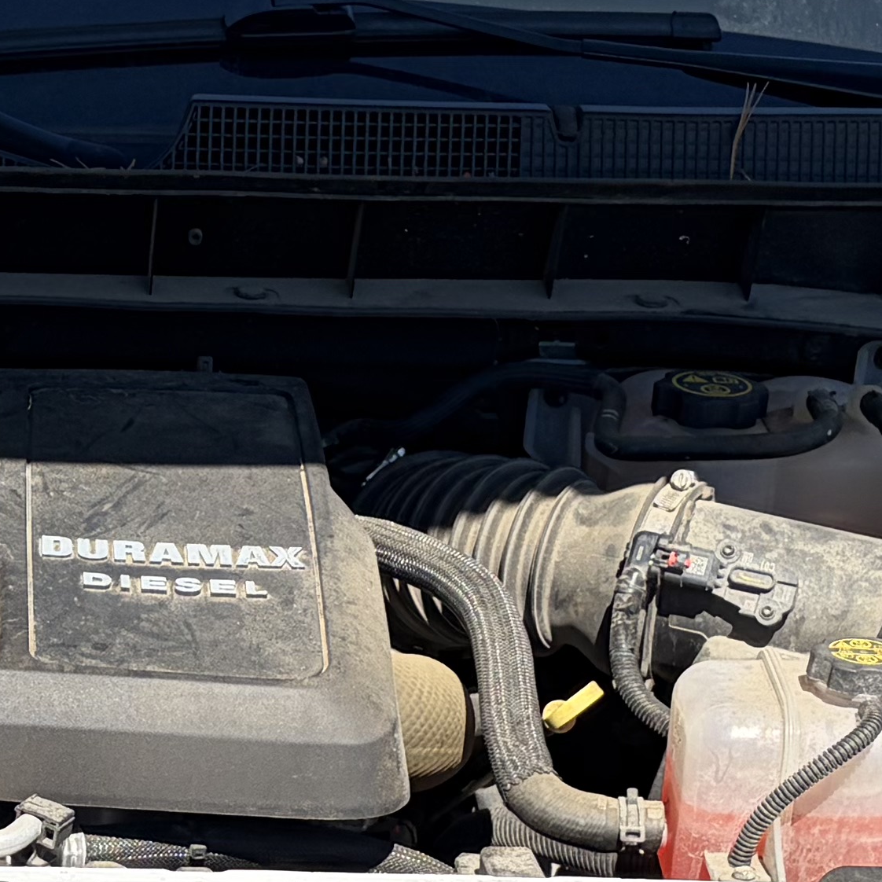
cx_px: 62
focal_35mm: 117
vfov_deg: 14.8
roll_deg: -1.1
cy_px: 694
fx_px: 3373
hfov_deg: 14.7
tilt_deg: -20.7
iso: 50
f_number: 1.6
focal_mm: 5.96
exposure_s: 1/1901
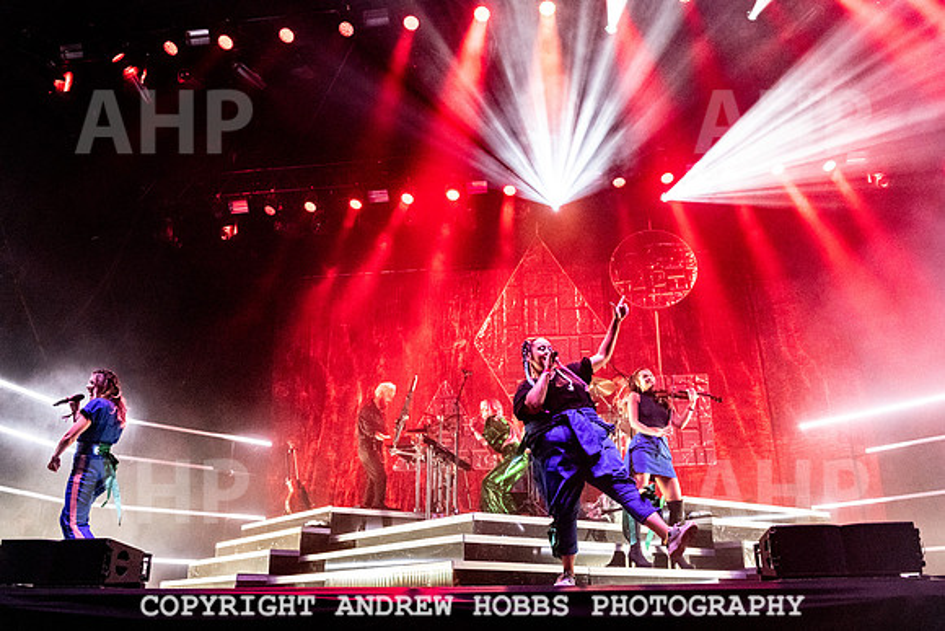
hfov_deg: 58.2
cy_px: 316
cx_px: 472
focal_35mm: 32
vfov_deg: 40.7
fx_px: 849
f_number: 4.5
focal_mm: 31
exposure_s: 1/500
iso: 8000
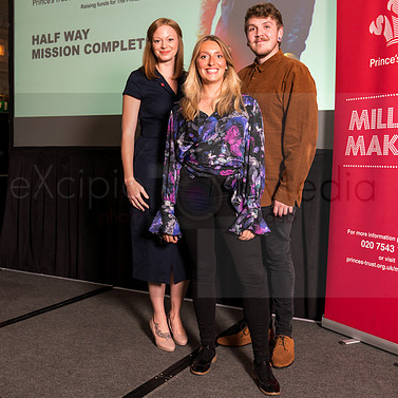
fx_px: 520
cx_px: 194
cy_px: 181
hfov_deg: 41.9
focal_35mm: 40
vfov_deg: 41.8
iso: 1000
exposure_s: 1/80
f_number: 5.6
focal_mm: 27
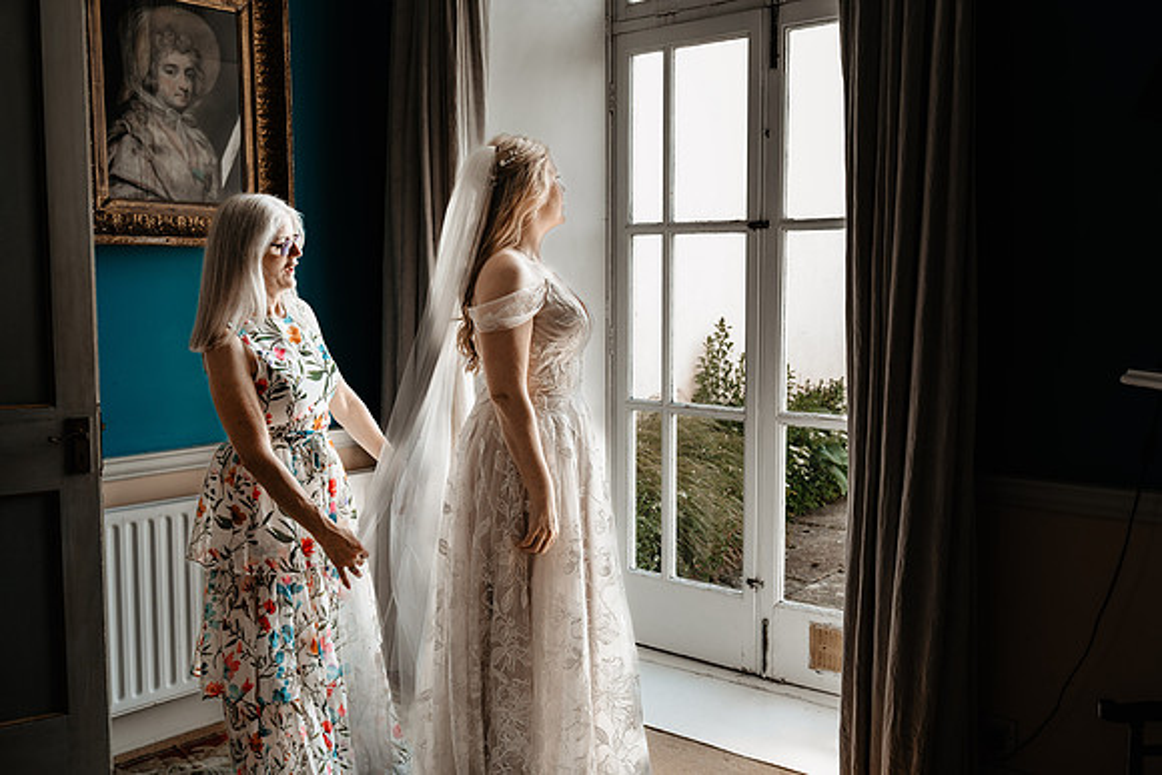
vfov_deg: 37.9
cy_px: 388
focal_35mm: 35
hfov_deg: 54.4
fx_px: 1130
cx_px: 581
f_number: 5
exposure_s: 1/160
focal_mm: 35
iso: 500
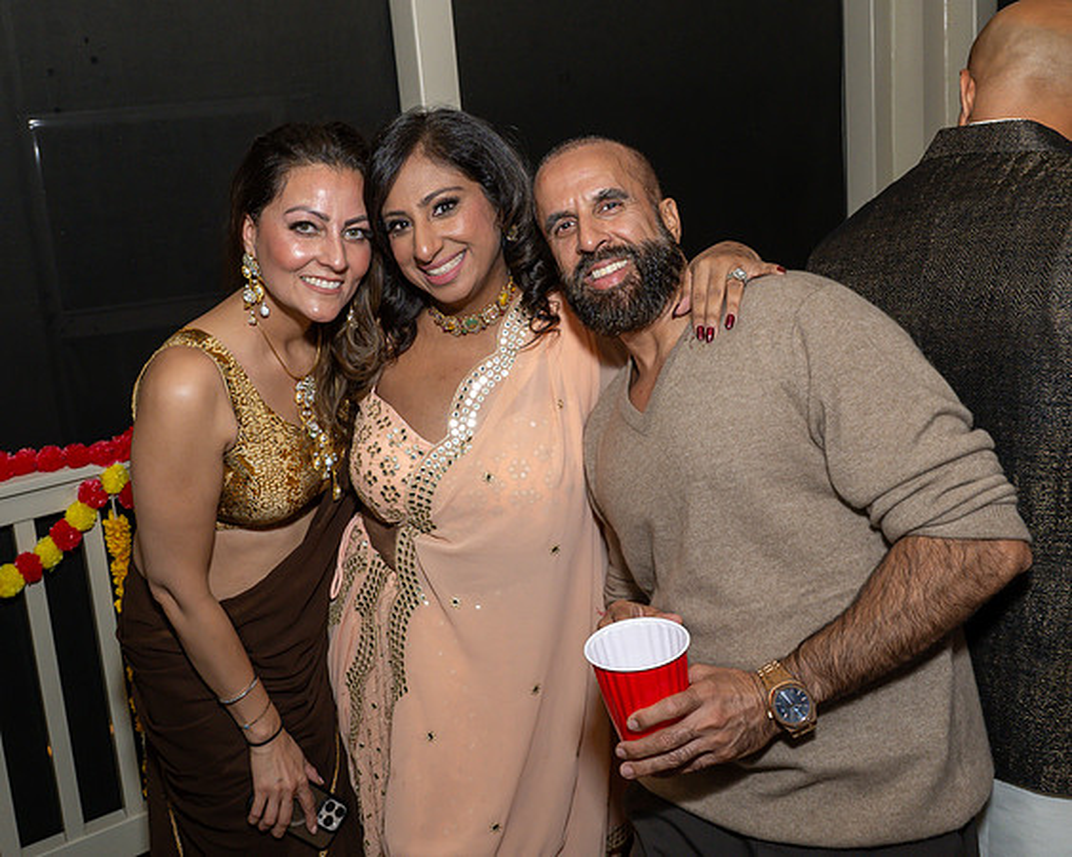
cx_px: 443
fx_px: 1060
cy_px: 349
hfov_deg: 53.4
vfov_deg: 43.8
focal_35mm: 33
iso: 640
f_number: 8
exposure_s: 1/250
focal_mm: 17
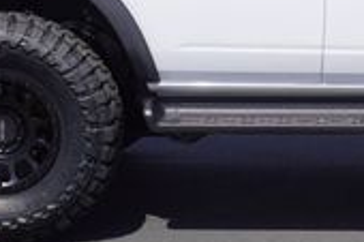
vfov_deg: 8.0
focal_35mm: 170
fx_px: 1717
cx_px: 351
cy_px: 47
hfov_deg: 12.0
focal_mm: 30
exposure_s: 1/200
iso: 100
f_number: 11
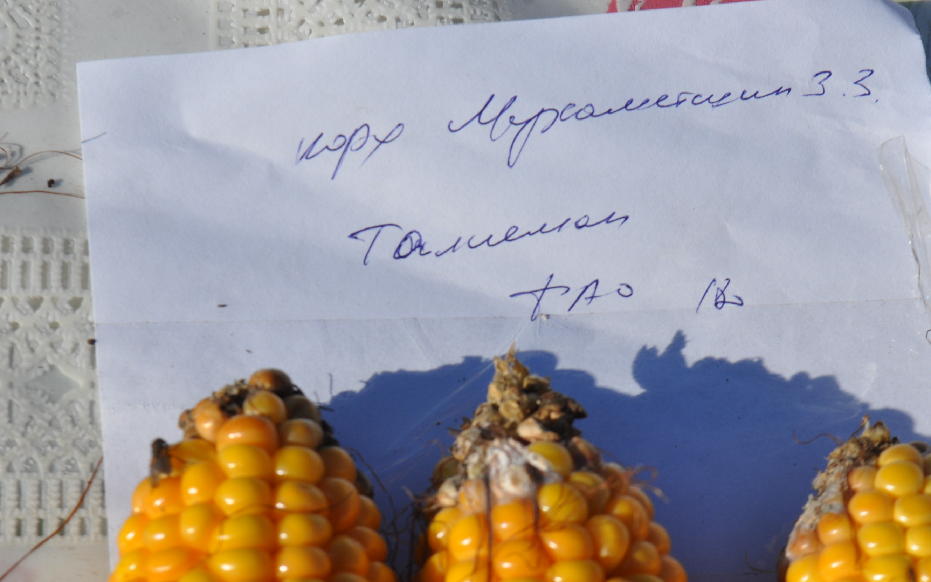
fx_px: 2578
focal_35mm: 102
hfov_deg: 20.5
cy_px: 267
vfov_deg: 12.9
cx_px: 429
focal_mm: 55
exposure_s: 1/500
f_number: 11
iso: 200
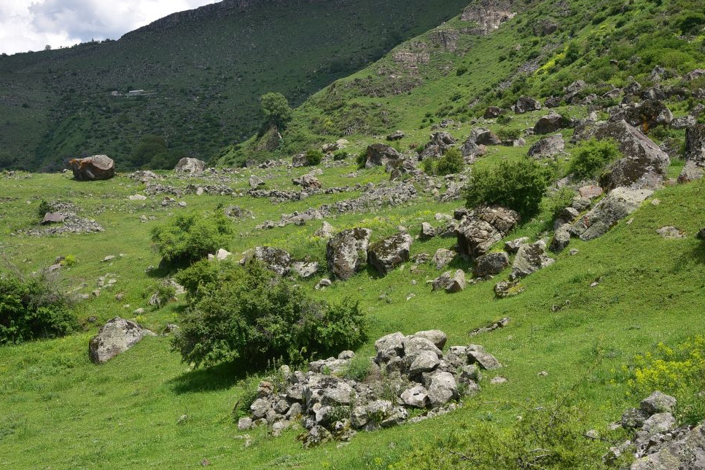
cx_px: 340
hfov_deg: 45.4
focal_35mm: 43
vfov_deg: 31.2
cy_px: 247
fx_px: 842
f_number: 13
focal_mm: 32
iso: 160
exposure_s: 1/125
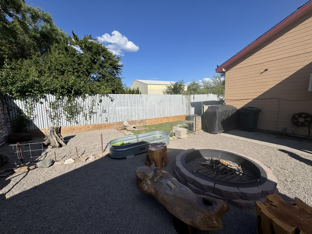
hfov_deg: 102.1
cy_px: 117
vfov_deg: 85.7
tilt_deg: -7.4
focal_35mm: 14
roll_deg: +2.0
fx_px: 126
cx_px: 156
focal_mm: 2.22
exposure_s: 1/2874
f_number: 2.2
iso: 50
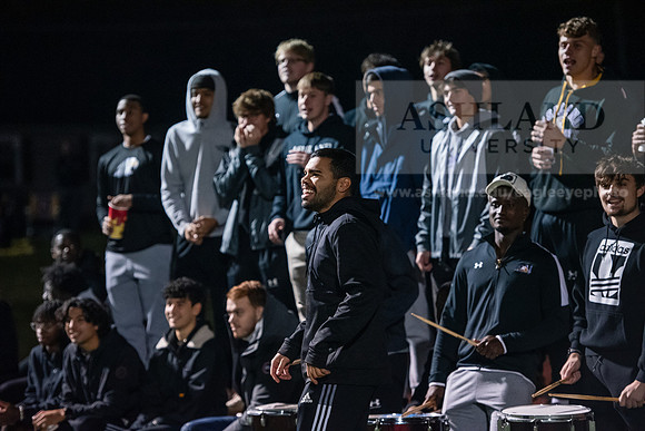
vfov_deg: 10.2
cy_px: 216
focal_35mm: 135
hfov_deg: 15.2
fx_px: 2419
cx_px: 322
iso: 8000
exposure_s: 1/400
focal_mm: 135
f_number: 2.8
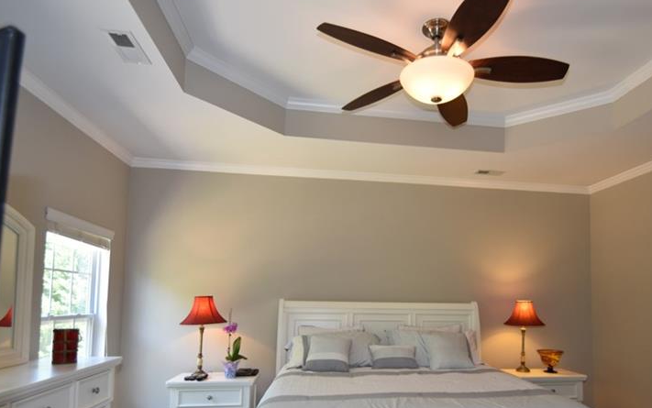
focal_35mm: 22
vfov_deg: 53.6
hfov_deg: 78.8
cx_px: 386
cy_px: 283
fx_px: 391
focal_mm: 10
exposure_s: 1/60
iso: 320
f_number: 4
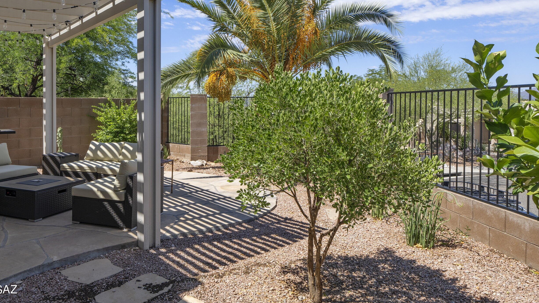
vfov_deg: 45.4
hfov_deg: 73.8
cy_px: 104
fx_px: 357
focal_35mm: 25
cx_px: 240
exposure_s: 1/100
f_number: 11
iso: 100
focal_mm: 14
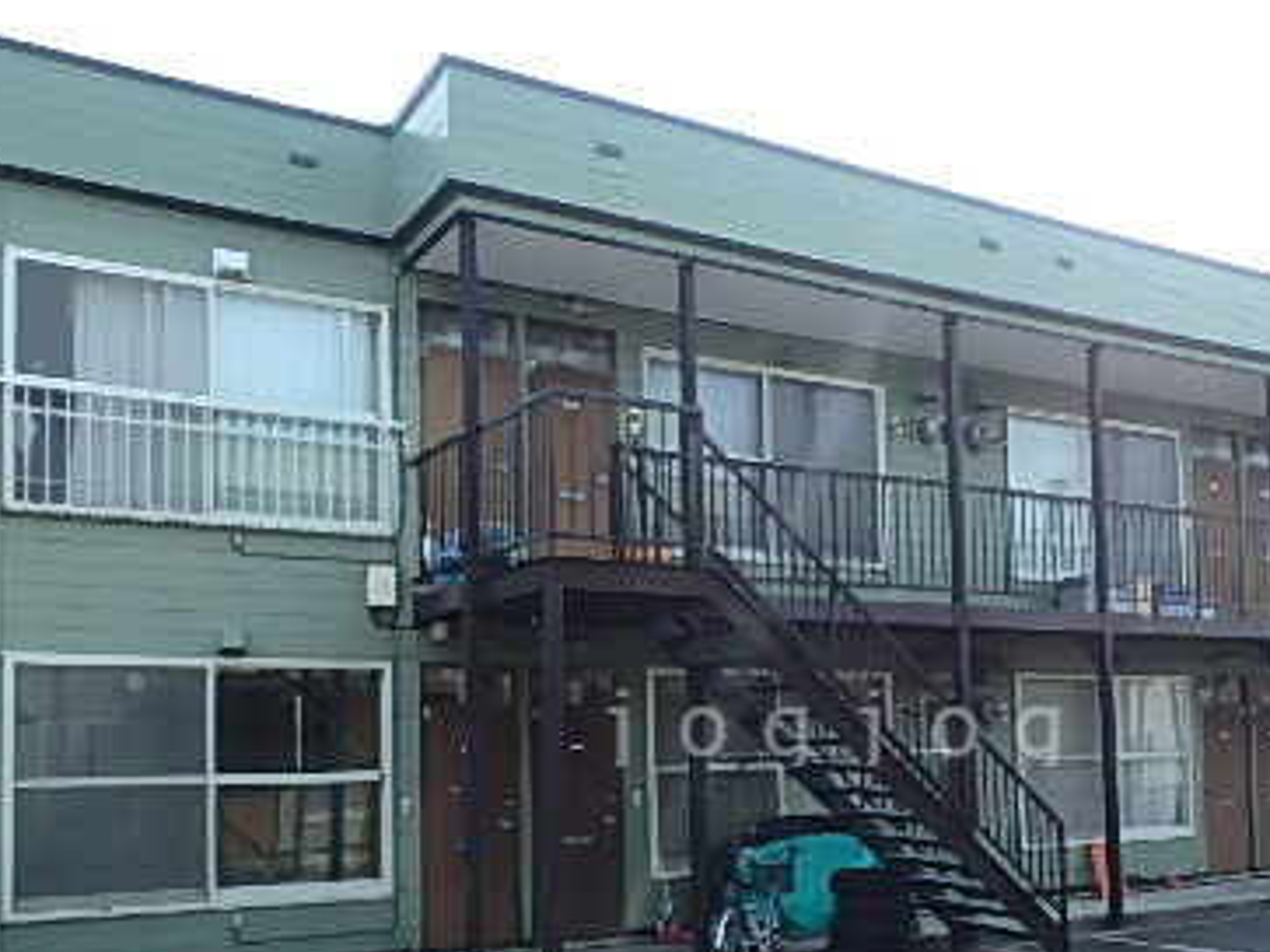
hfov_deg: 49.3
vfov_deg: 37.6
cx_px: 840
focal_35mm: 37
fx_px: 1357
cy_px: 724
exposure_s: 1/400
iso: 125
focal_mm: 3.7
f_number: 3.5
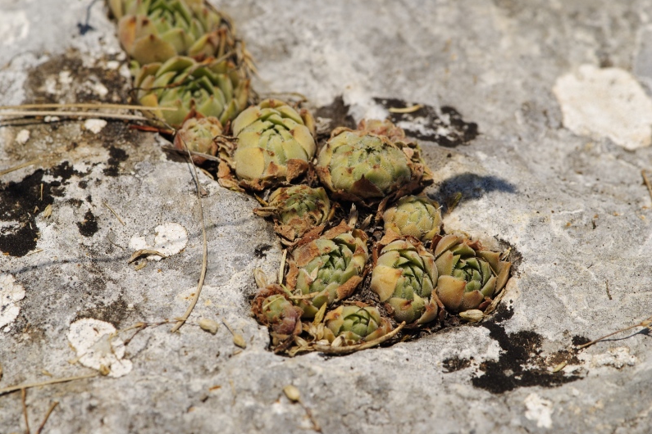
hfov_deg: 15.9
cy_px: 217
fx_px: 2327
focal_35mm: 129
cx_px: 327
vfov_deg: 10.7
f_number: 9
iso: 100
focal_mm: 85
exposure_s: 1/400
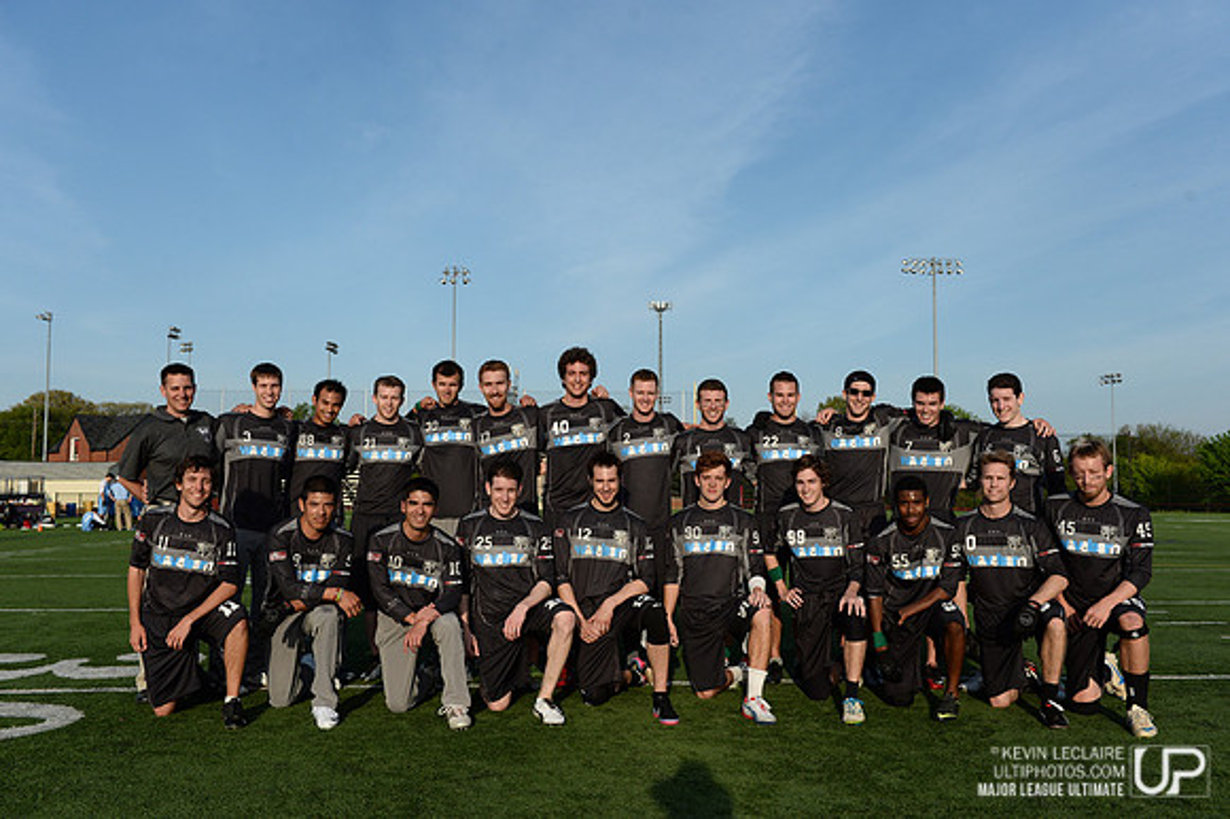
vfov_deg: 38.8
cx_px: 615
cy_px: 410
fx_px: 1161
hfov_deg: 55.8
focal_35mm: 34
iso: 800
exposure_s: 1/4000
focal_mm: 34
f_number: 6.3
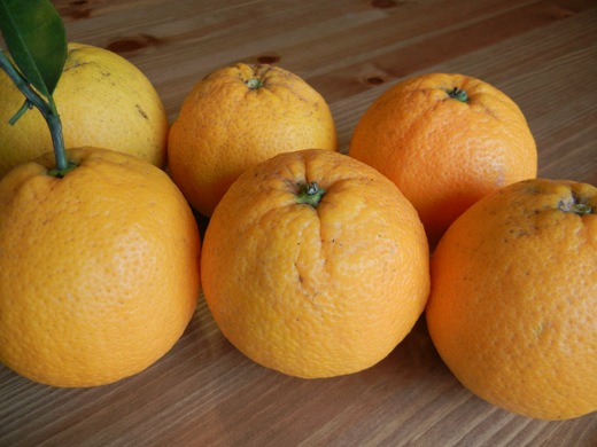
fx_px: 517
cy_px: 224
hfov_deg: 60.0
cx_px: 298
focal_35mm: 30
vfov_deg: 46.8
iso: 160
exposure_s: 1/70
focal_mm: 5.4
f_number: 3.5
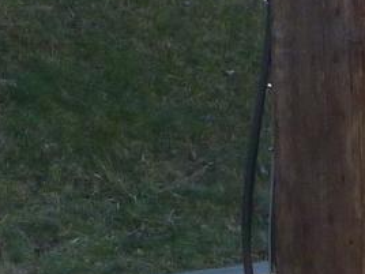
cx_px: 61
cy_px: -189
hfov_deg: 6.3
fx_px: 3300
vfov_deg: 4.7
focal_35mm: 313
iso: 200
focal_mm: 7.4
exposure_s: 1/640
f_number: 3.7
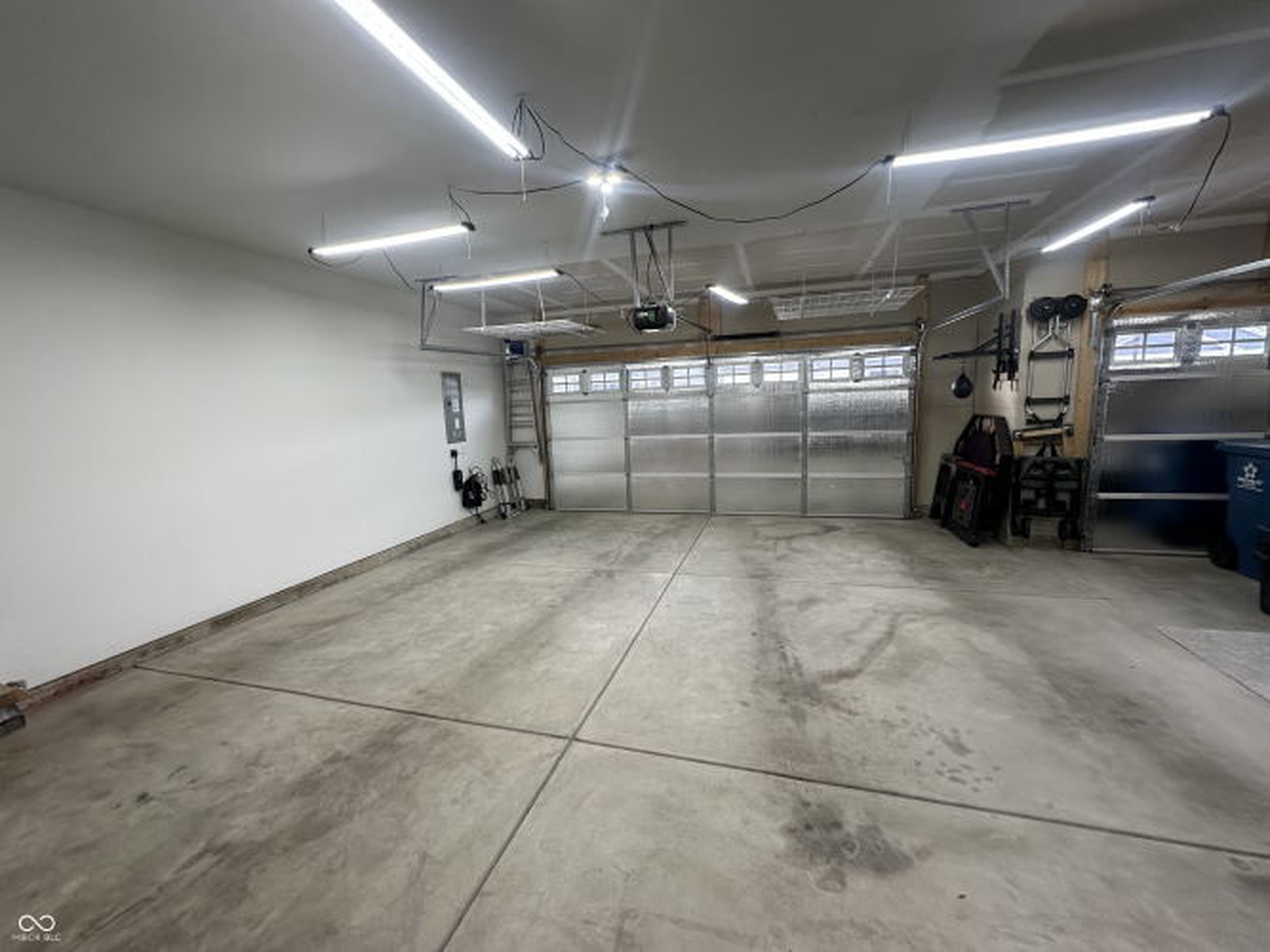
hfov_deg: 102.1
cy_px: 476
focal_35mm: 14
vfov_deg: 85.7
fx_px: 514
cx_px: 635
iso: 125
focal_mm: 2.22
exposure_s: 1/120
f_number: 2.2
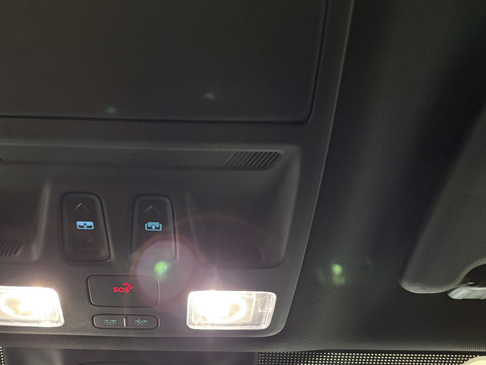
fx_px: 576
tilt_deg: +40.1
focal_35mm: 41
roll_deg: -0.7
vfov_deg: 34.2
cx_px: 187
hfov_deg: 45.4
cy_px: 285
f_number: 1.6
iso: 500
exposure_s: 1/33
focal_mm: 5.96
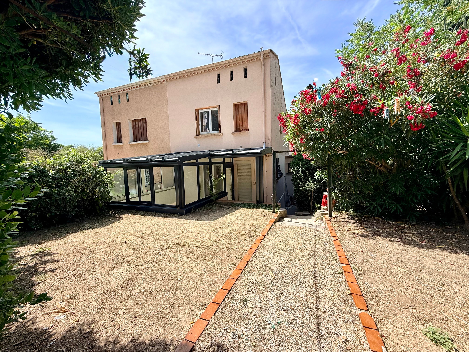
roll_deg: +1.7
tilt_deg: -4.8
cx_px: 234
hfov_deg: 102.1
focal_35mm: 14
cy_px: 176
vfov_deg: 85.7
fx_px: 190
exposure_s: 1/1050
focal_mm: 2.22
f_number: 2.2
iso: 50
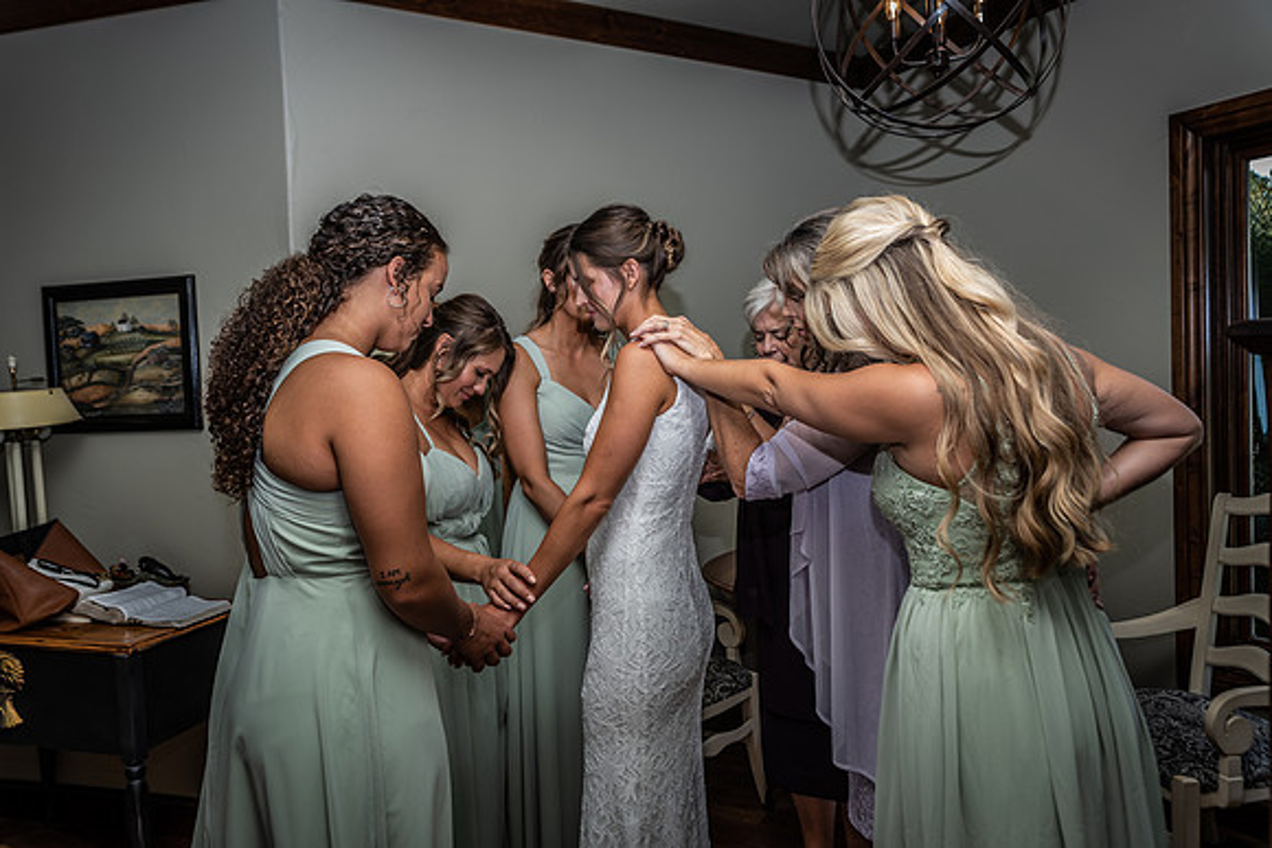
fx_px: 919
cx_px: 636
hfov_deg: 69.4
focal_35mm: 26
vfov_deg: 49.6
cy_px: 424
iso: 250
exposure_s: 1/160
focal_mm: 26
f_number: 4.5
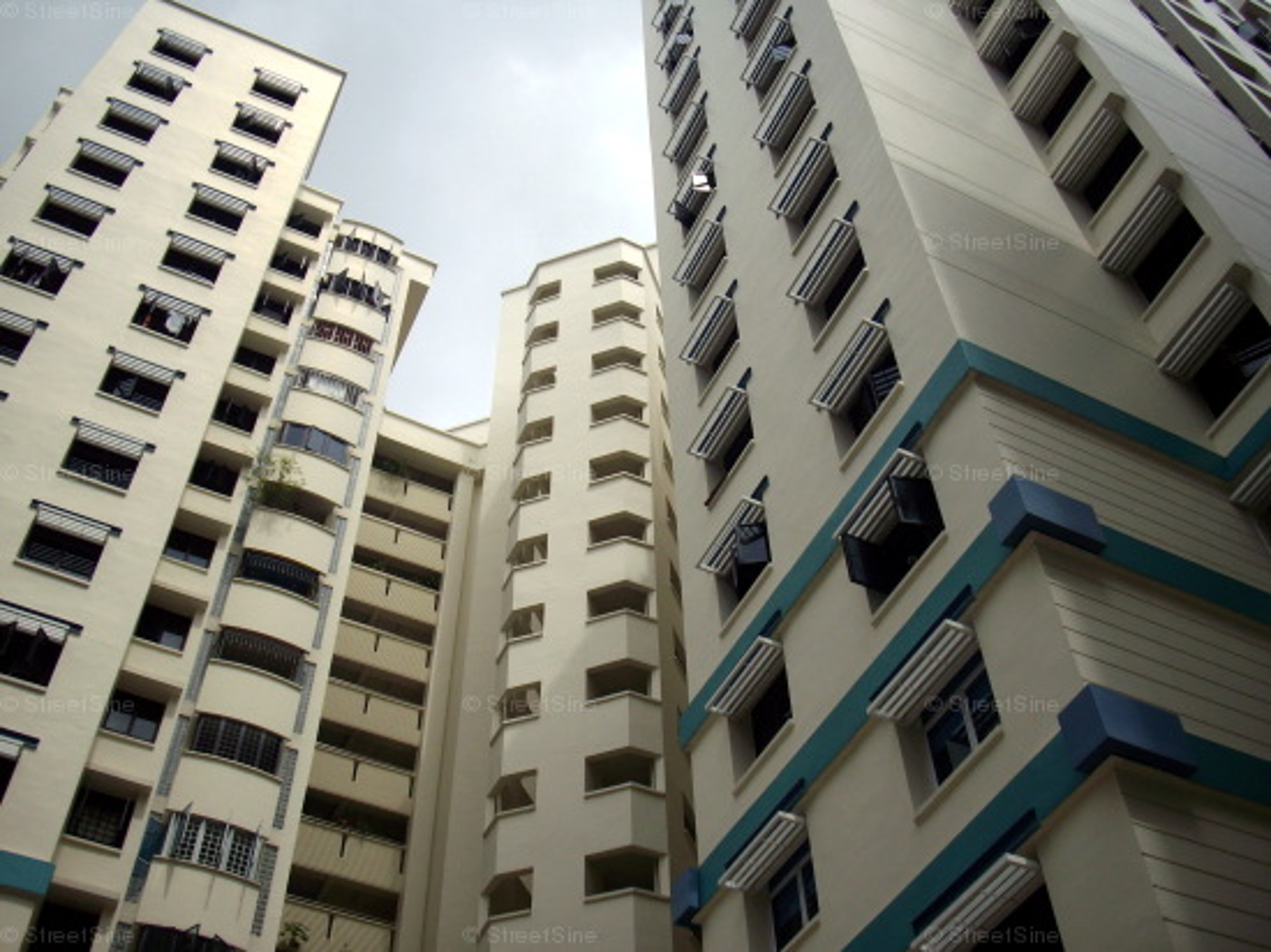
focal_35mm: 37
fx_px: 1358
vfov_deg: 38.6
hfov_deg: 50.2
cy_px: 476
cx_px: 636
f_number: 5.6
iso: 80
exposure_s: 1/640
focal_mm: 6.2
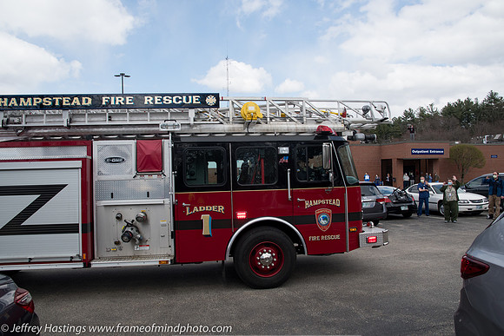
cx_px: 252
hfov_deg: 73.7
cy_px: 168
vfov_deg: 53.2
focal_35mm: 24
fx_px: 336
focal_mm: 16
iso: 500
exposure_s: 1/2000
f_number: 5.6
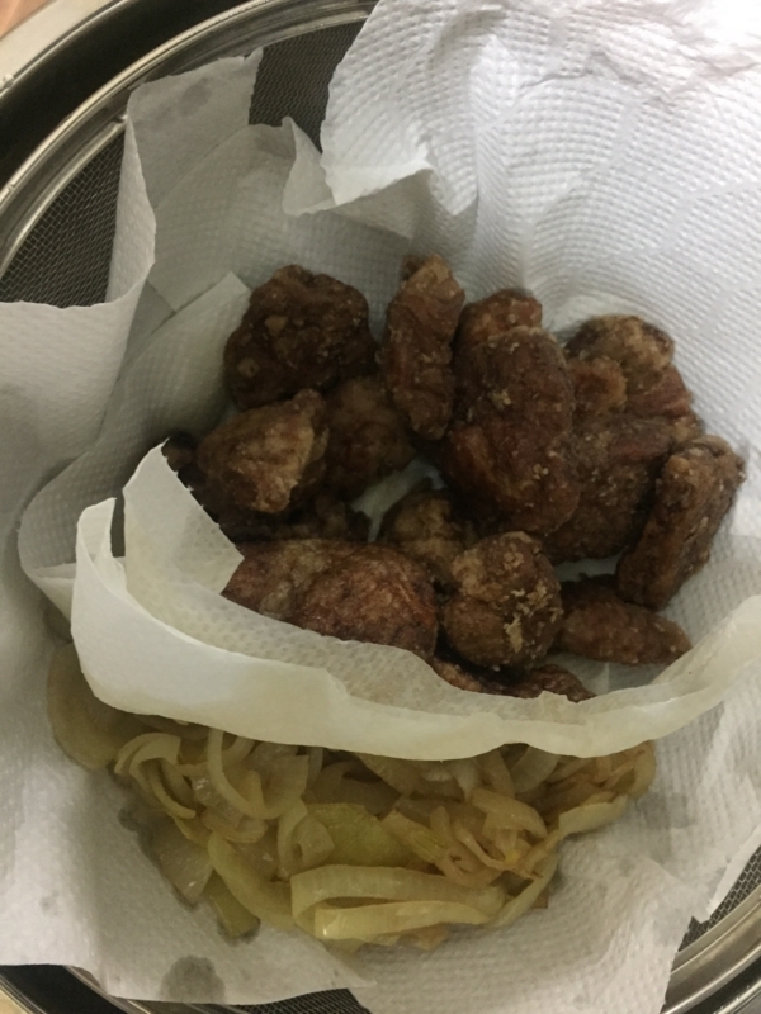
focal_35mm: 29
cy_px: 507
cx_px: 380
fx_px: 850
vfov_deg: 61.7
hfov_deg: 48.2
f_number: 2.2
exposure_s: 1/15
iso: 320
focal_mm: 4.15
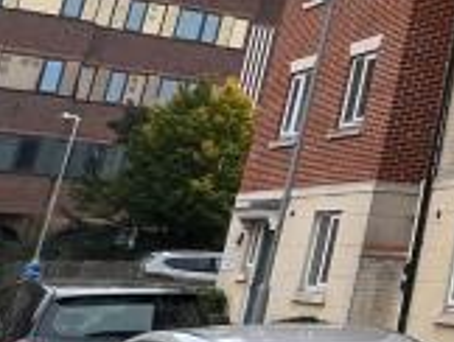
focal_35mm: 82
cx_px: 981
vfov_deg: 16.9
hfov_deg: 16.3
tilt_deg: +18.5
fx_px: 1077
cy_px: -118
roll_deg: -2.9
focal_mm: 1.57
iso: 32
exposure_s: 1/357
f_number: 1.8
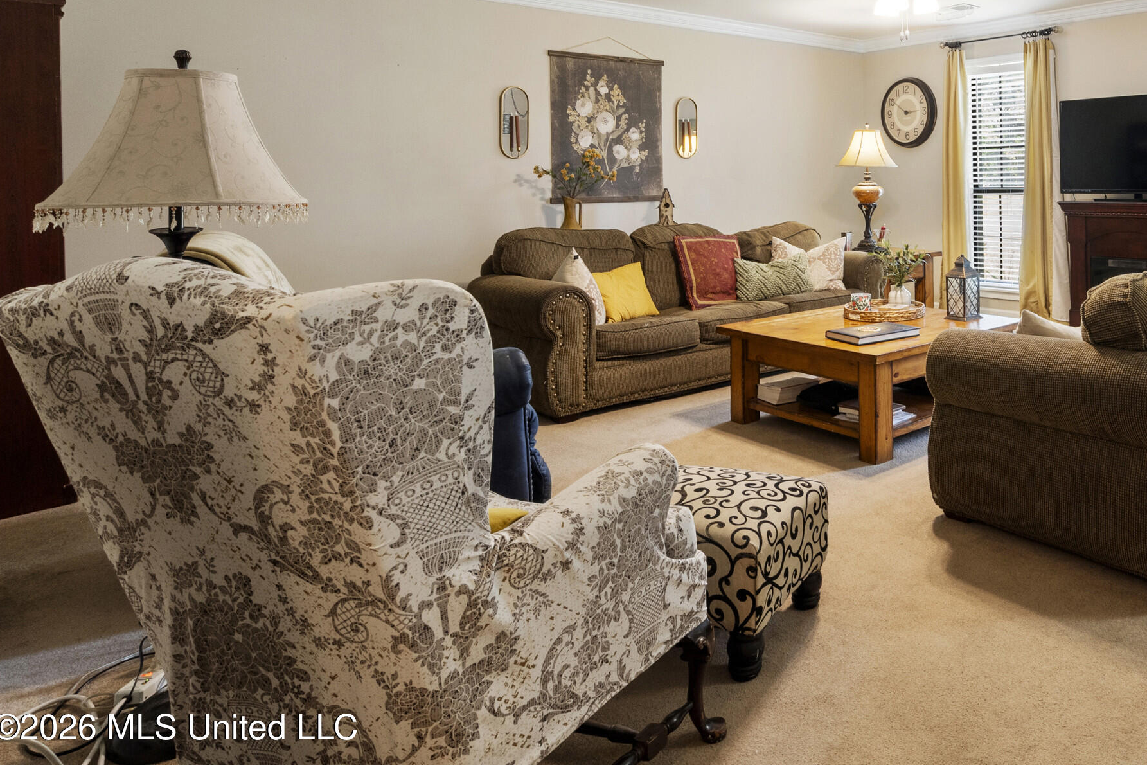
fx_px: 828
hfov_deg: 63.3
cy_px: 162
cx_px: 922
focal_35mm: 26
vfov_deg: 47.1
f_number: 9
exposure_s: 1/1.67
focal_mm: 16
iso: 800
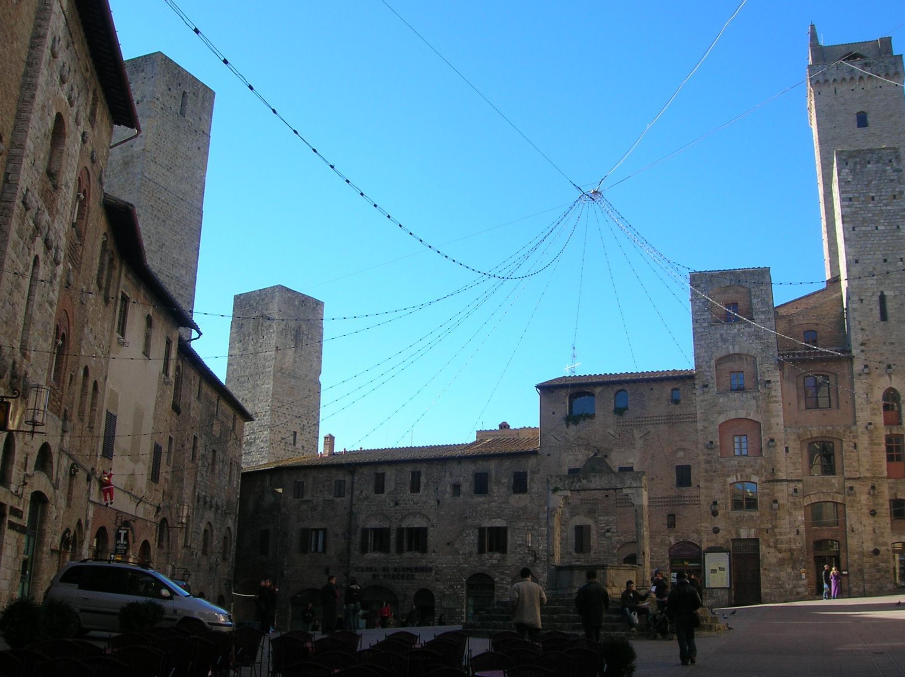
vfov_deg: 39.6
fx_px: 940
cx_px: 478
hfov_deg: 51.4
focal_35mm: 36
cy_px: 340
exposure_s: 1/190
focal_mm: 5.7
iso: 50
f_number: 4.9
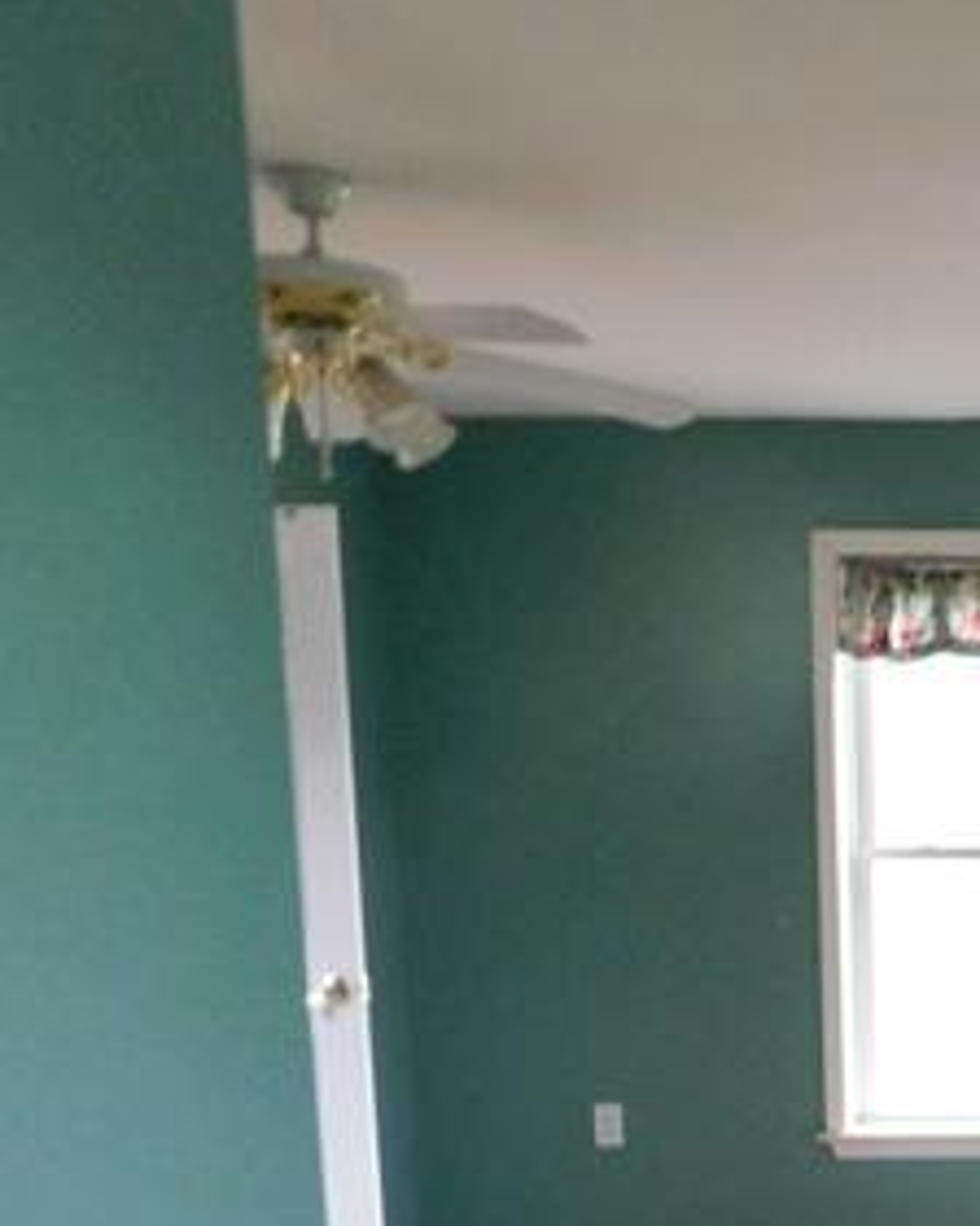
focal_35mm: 55
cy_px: 1110
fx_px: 1994
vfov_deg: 32.4
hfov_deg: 23.8
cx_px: 1326
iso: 450
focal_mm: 4
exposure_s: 1/8
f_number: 3
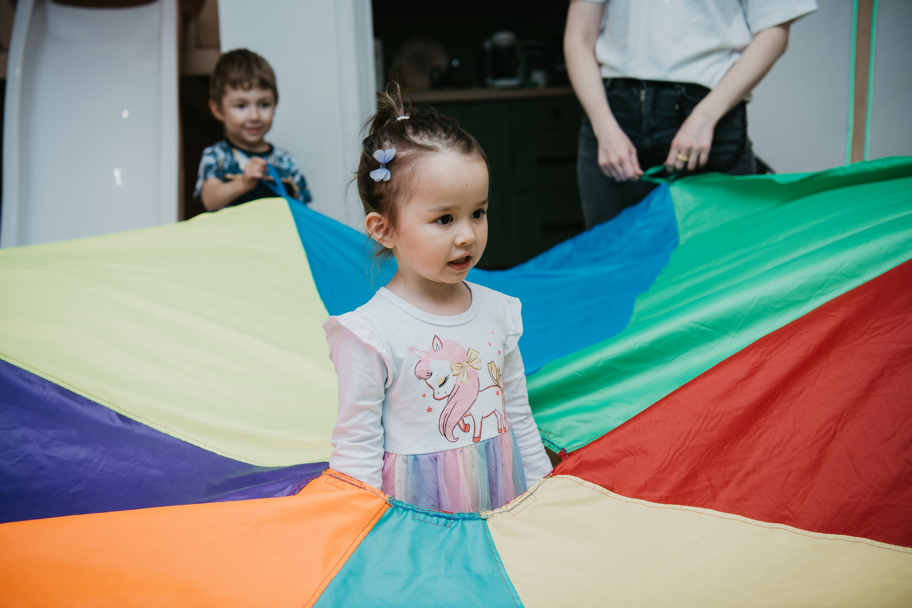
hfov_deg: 43.6
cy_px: 304
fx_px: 1140
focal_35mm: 45
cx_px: 456
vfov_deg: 29.9
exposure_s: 1/160
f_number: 3.5
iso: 125
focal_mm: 45
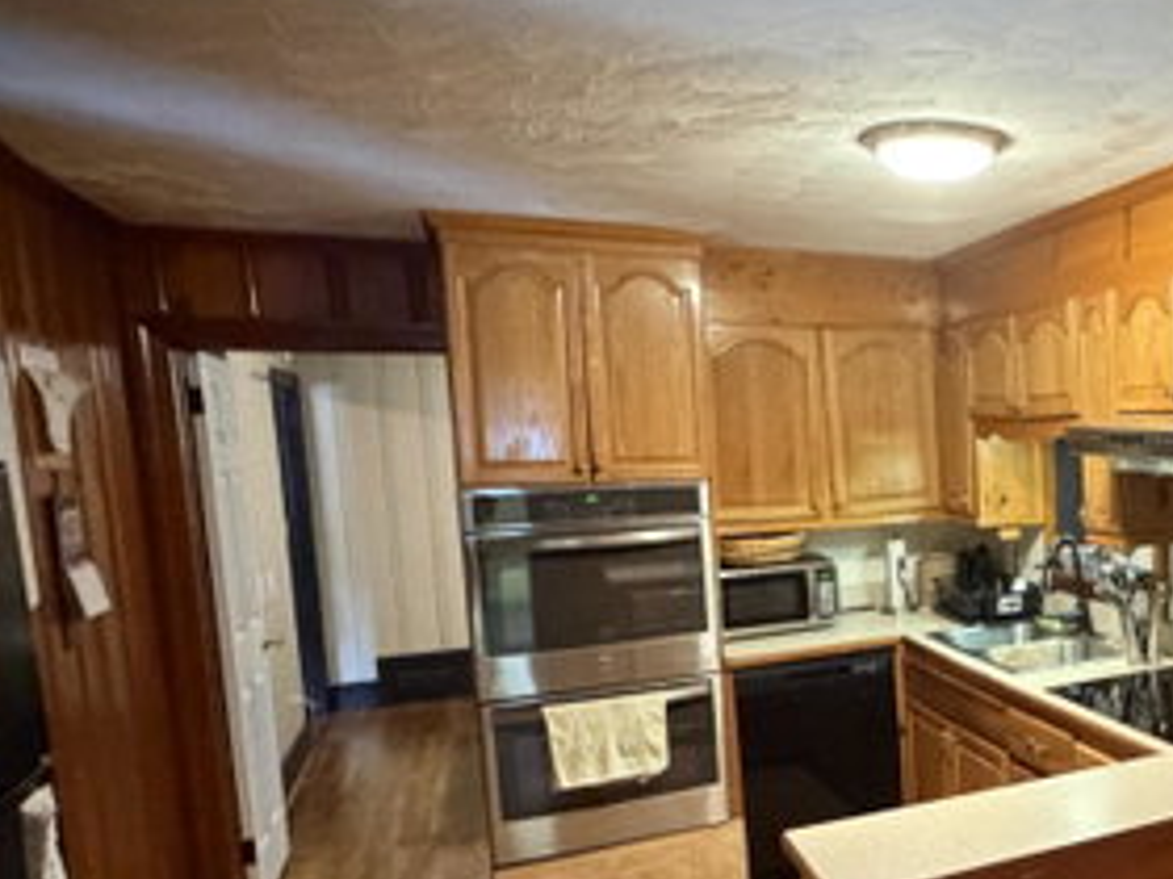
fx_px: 1084
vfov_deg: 43.8
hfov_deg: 48.4
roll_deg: +1.4
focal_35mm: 32
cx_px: 1133
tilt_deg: -5.4
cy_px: 544
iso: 1000
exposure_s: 1/40
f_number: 2.2
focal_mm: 2.22
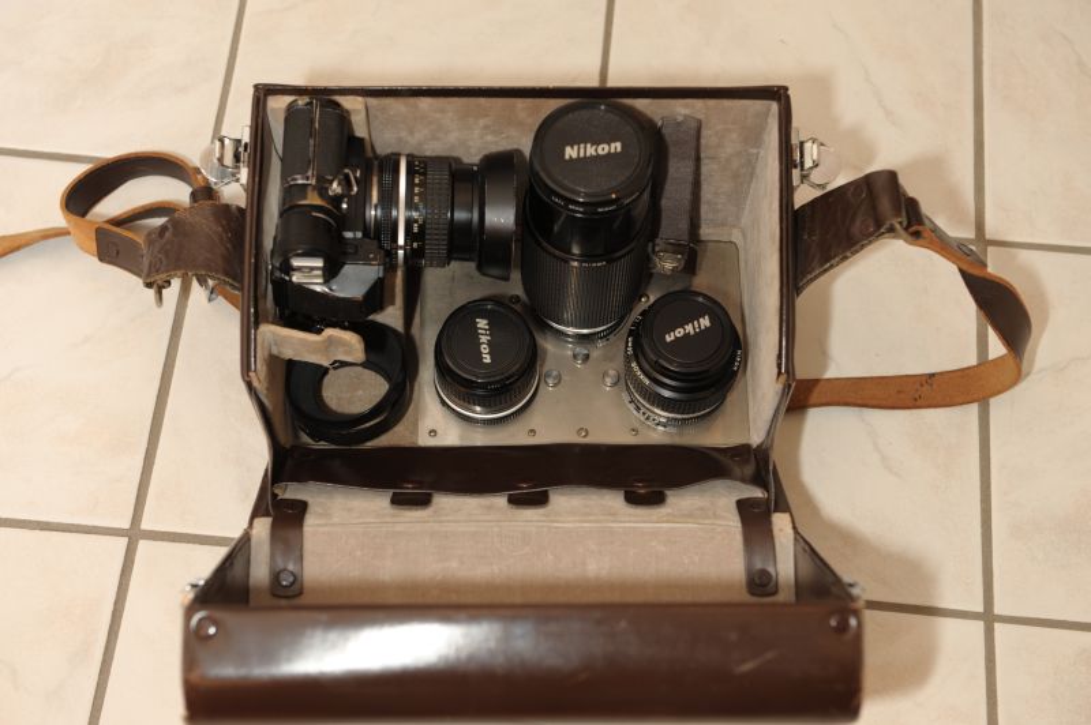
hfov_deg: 34.5
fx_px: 1756
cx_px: 546
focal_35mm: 58
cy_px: 362
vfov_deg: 23.3
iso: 400
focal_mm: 58
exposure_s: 1/60
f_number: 5
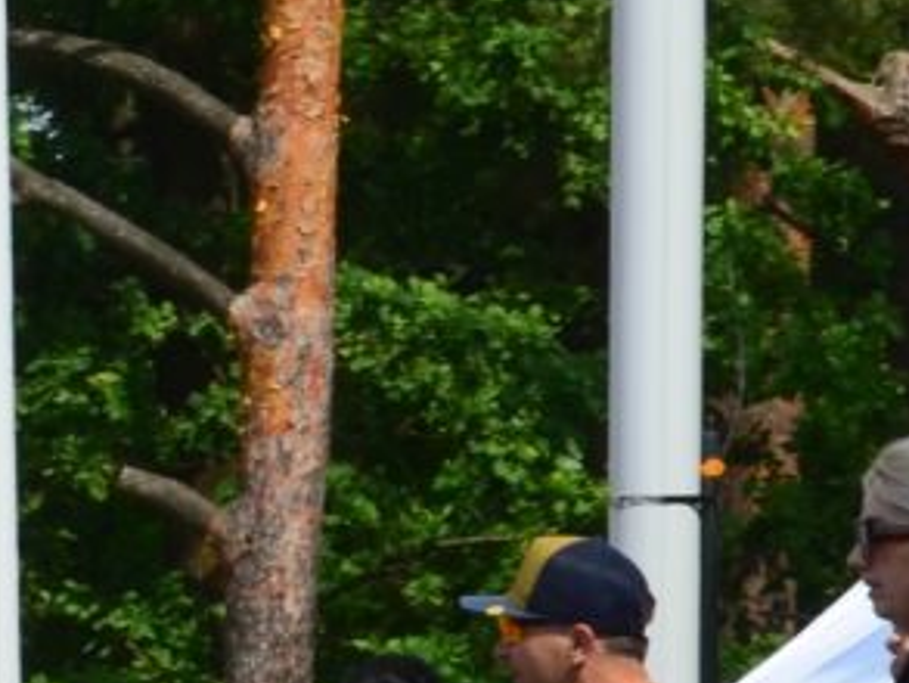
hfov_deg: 2.4
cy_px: 745
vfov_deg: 1.8
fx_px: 21358
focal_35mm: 813
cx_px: -1796
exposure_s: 1/125
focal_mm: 92
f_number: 11
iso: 110
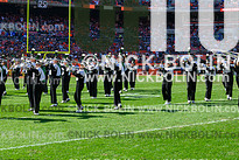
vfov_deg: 19.8
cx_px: 156
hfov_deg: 29.5
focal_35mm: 68
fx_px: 452
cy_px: 27
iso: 1000
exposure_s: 1/2500
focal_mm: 24
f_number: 8
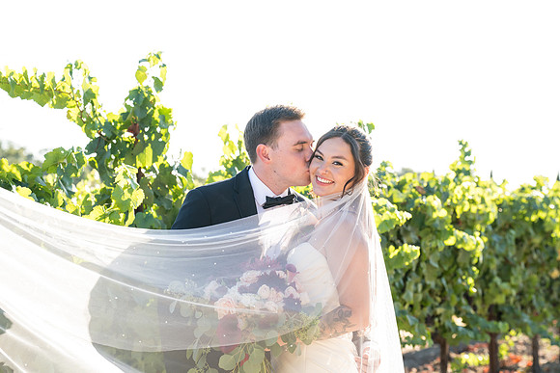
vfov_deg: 16.1
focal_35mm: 85
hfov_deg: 23.9
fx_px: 1322
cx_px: 280
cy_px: 186
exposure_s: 1/400
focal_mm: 85
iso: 500
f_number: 5
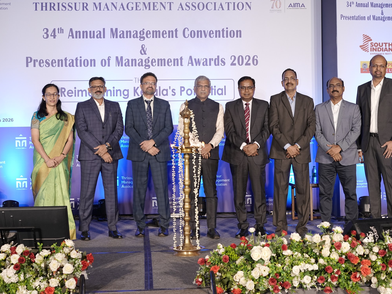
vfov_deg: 21.6
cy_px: 135
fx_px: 770
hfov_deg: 28.5
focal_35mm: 68
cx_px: 213
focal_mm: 55
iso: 1000
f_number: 5
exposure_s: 1/160
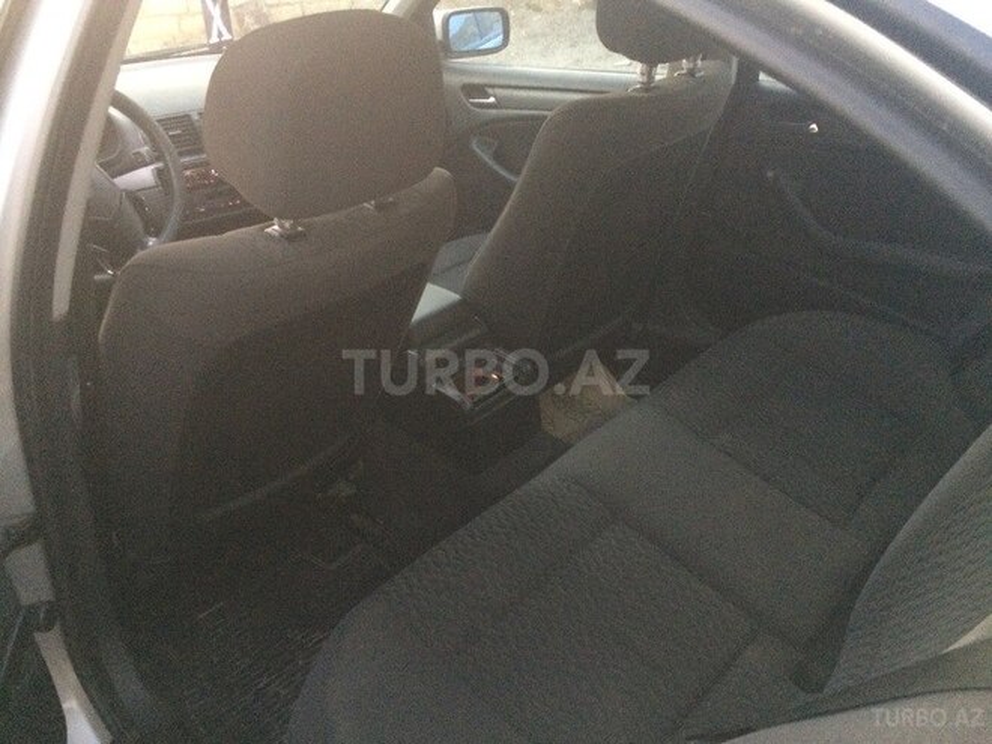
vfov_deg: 48.2
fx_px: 831
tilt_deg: -28.0
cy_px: 372
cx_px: 496
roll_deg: +1.5
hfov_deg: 61.7
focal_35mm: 29
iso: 400
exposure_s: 1/17
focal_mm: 4.15
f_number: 2.2
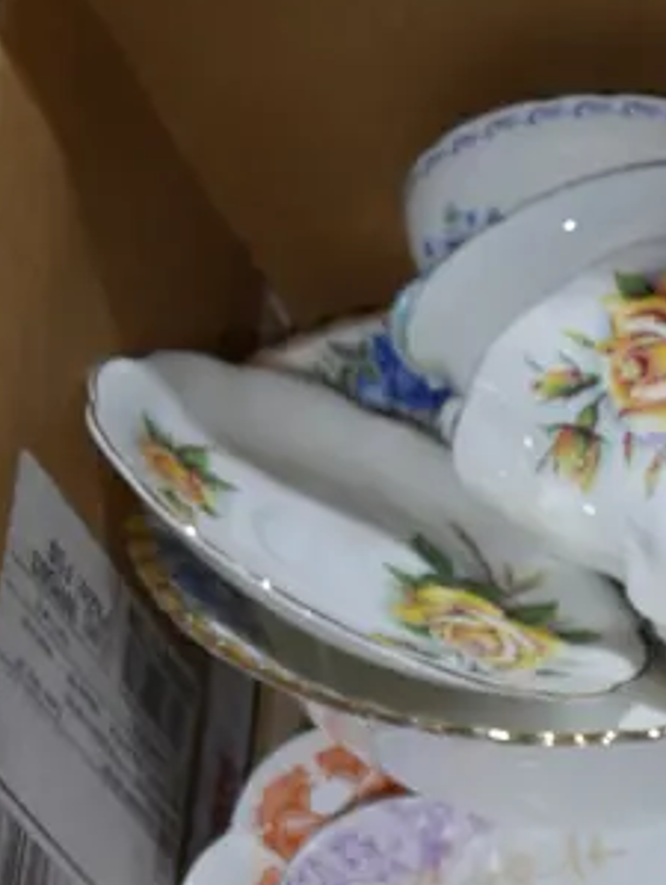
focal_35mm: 130
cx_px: 715
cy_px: 953
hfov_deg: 11.3
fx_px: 3328
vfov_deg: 14.8
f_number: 4.1
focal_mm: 19
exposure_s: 1/100
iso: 200
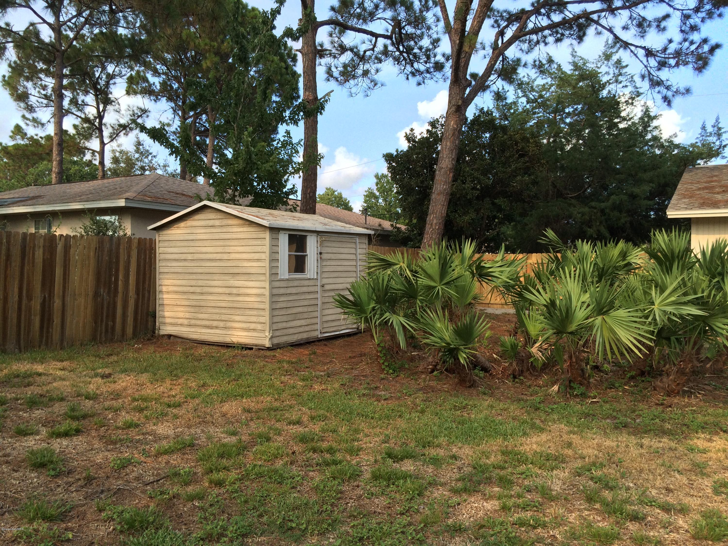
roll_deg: -1.1
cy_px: 273
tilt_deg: -0.6
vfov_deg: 48.2
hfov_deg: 61.7
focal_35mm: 29
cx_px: 364
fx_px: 610
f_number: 2.2
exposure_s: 1/774
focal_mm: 4.15
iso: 32
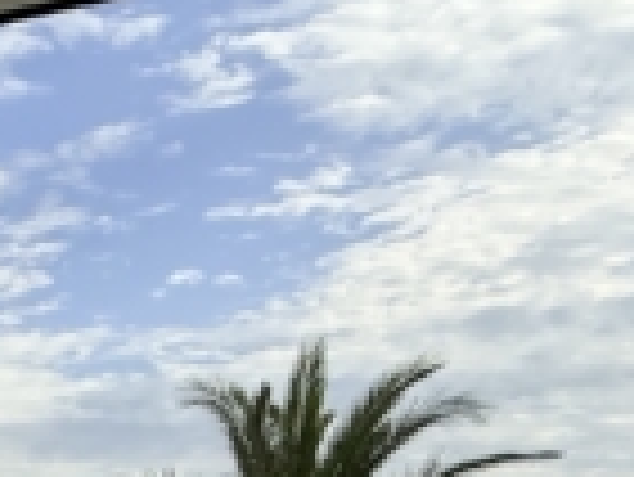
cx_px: -616
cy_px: 954
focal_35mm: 58
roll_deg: +0.1
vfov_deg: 17.7
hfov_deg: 19.5
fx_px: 1063
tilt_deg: -12.2
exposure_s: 1/2976
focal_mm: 2.22
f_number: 2.2
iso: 50
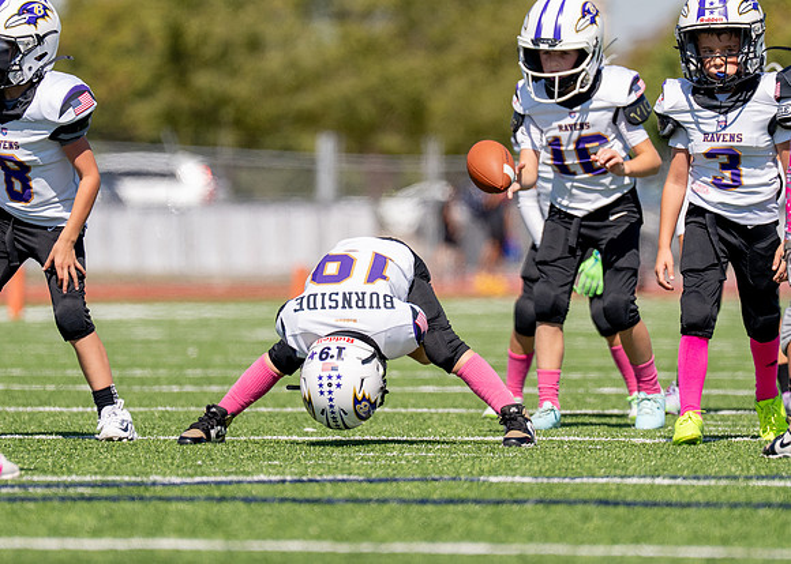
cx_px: 382
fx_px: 9034
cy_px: 281
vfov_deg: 3.6
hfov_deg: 5.0
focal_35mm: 402
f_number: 2.8
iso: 200
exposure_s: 1/5000
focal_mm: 200
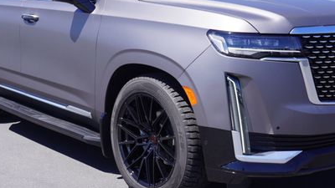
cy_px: 82
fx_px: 514
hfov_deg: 36.1
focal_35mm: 58
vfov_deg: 20.8
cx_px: 168
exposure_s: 1/125
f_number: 8
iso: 100
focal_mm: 23
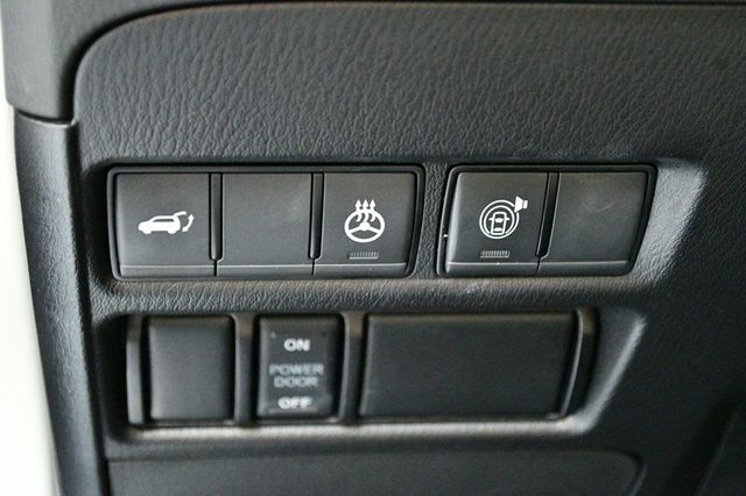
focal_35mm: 72
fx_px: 1491
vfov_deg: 18.9
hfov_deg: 28.1
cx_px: 373
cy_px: 248
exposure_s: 1/15
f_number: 5.3
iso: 12800
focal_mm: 48
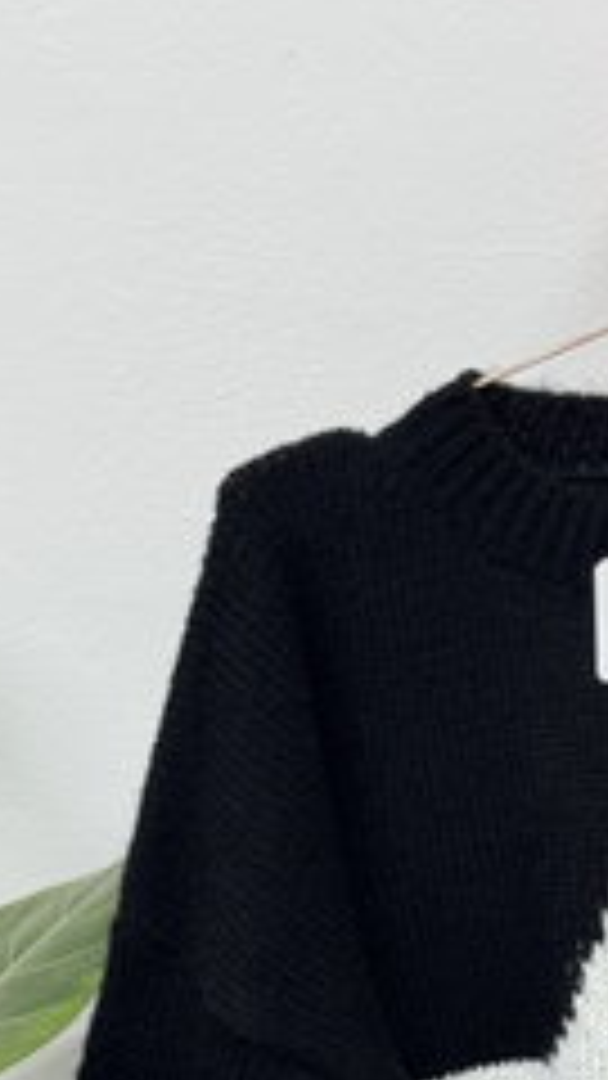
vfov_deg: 18.2
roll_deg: +0.6
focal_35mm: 116
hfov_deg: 10.4
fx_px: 3325
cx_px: 576
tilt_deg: -9.6
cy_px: 988
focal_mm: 6.76
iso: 200
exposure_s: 1/33
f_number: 1.78
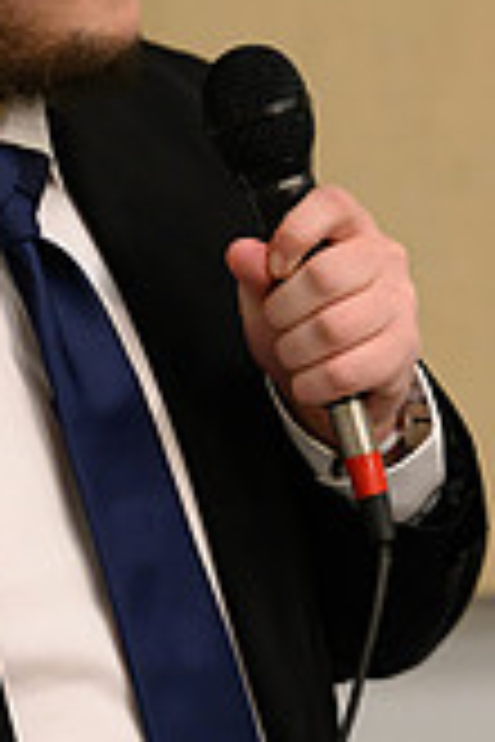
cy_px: 67
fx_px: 7610
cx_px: -4
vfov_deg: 5.6
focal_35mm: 369
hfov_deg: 3.7
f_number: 3.2
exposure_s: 1/200
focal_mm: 135
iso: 5000
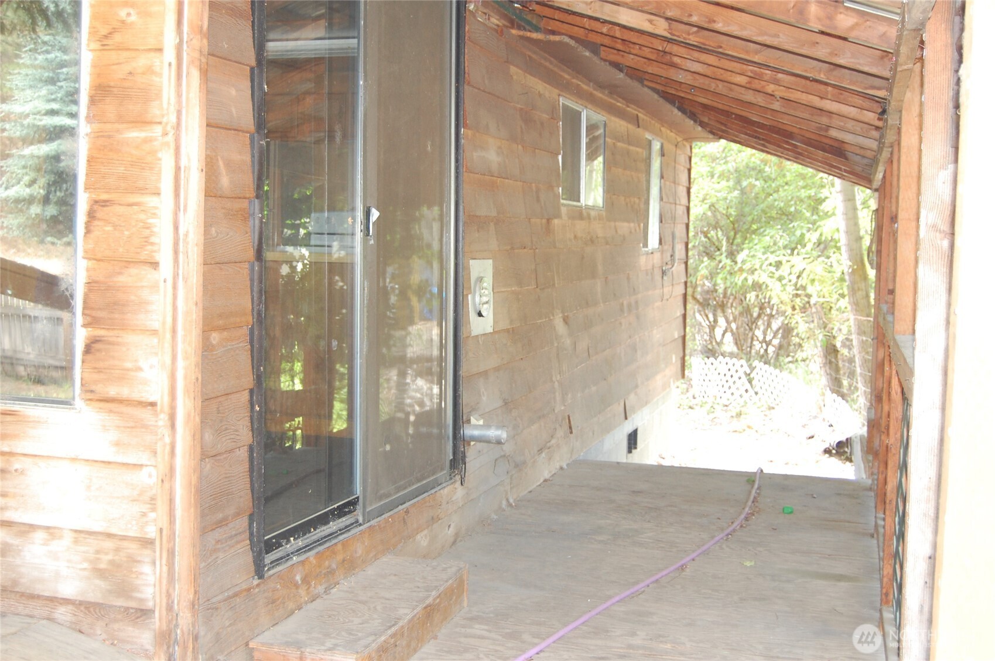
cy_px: 330
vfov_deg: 29.8
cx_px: 498
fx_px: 1242
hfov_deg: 43.6
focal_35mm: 45
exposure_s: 1/60
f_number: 4.2
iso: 720
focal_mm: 30
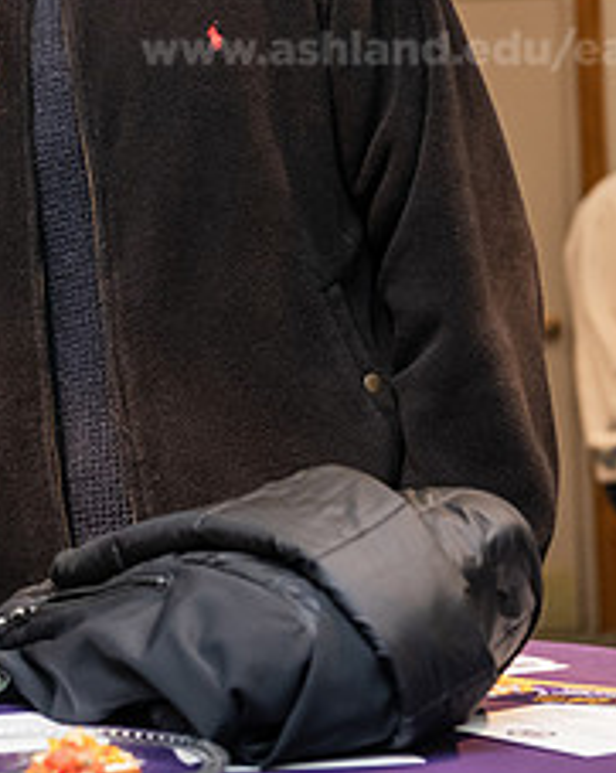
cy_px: 121
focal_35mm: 132
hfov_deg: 11.5
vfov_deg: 14.5
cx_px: -14
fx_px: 3014
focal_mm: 55
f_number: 3.5
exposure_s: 1/160
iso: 1600
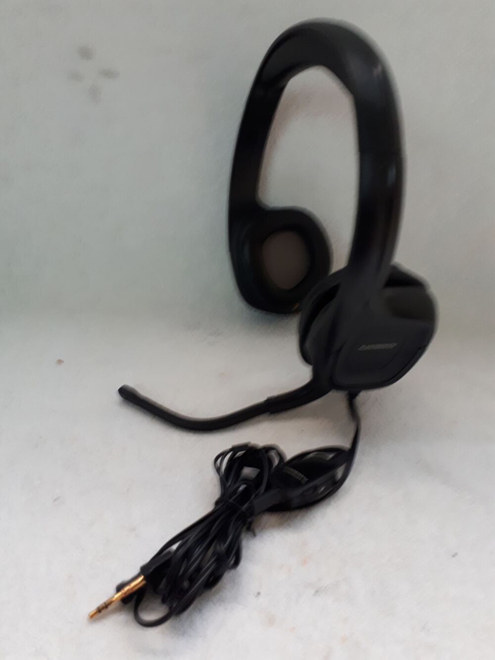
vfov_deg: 65.3
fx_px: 515
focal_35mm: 27
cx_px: 248
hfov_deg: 51.4
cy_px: 330
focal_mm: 3.6
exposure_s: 1/17
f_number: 1.9
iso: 160
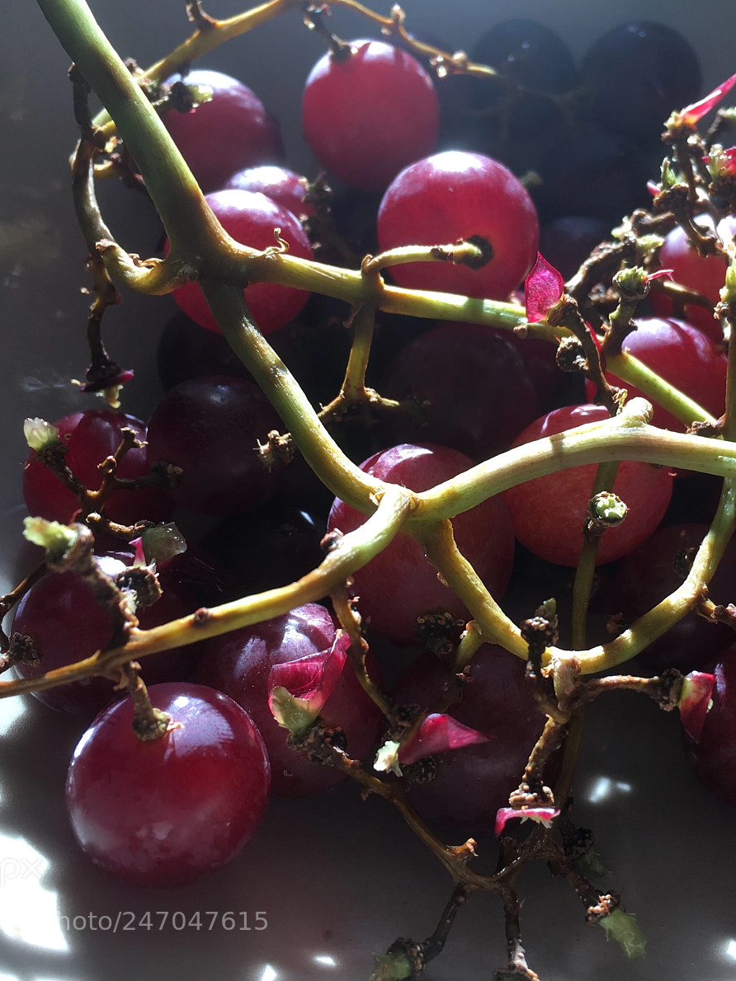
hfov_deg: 36.4
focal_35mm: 39
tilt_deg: -52.9
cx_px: 497
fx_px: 1106
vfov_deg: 47.9
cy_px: 491
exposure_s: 1/100
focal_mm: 4.15
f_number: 2.2
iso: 32
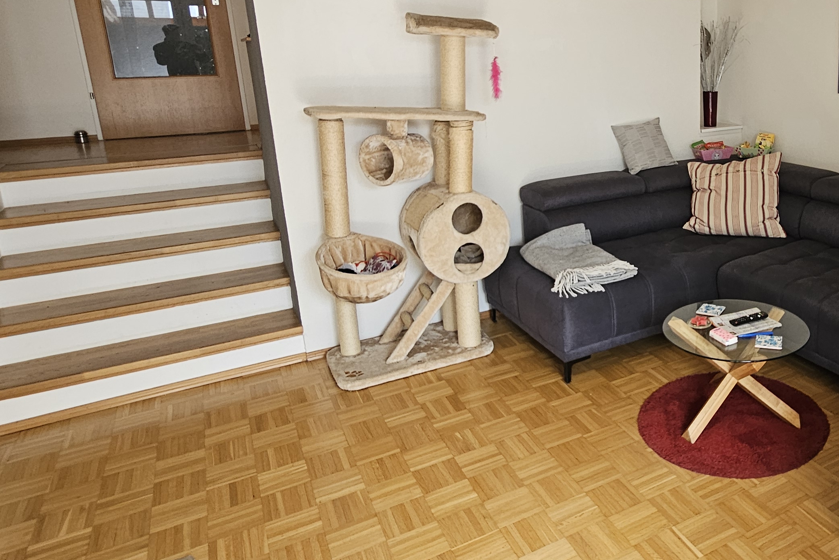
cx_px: 651
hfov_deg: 64.3
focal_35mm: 26
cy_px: 201
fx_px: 606
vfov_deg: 49.0
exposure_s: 1/50
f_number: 2.2
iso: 125
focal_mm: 2.2
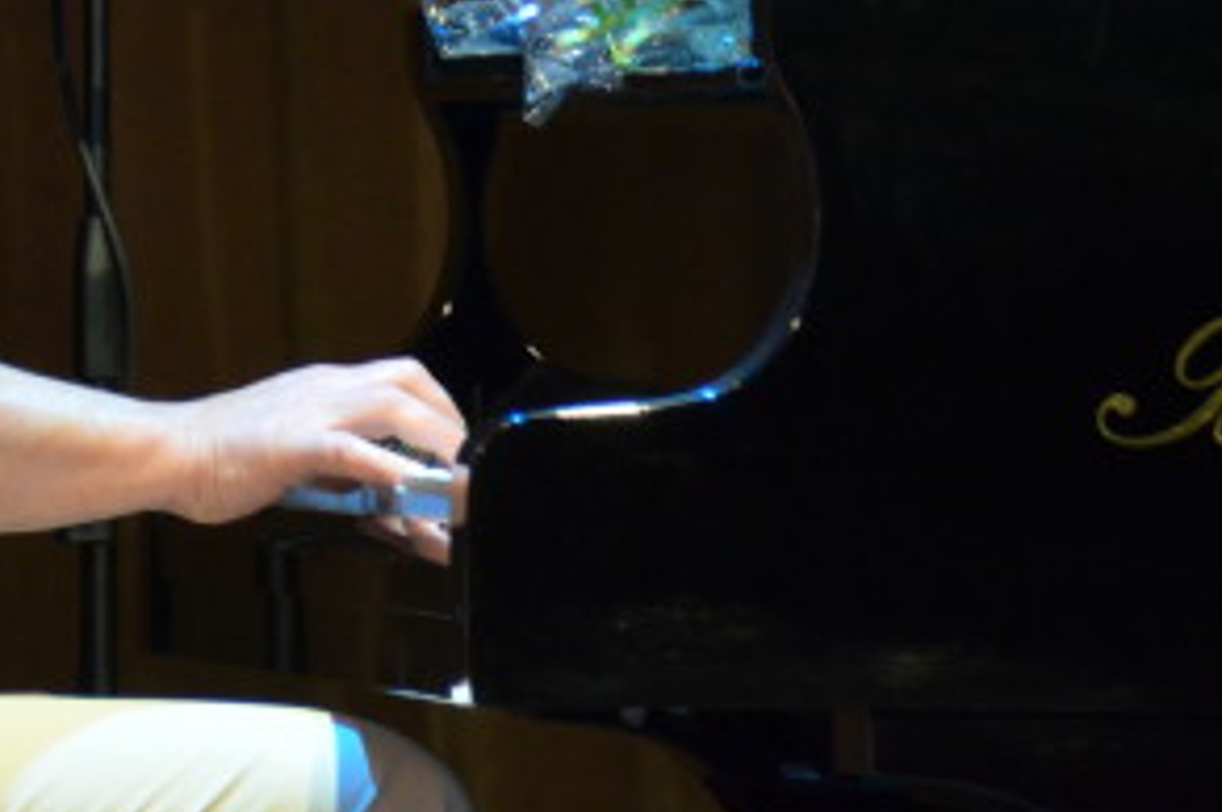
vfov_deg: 1.8
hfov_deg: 2.7
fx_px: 25803
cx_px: -193
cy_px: -224
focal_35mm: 761
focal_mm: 190
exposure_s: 1/100
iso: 1600
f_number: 5.6
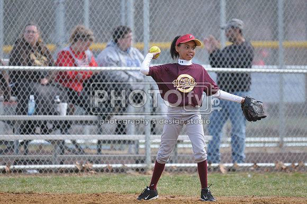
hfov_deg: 4.0
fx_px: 4343
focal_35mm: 510
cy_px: 102
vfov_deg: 2.7
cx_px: 154
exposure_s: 1/1000
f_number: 4
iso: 400
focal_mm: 340
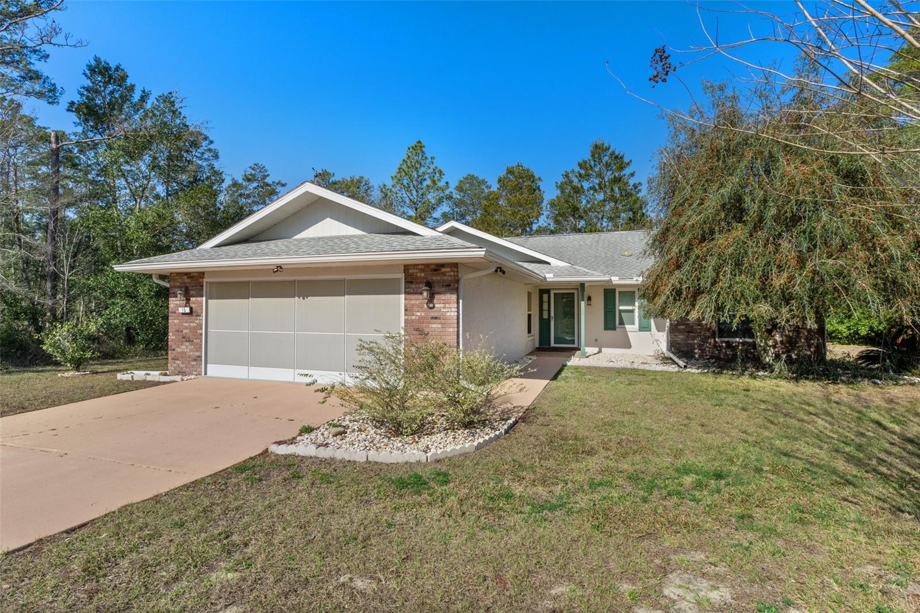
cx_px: 460
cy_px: 306
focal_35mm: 16
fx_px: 422
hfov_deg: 95.0
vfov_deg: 72.0
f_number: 8
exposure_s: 1/2000
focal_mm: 11
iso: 500
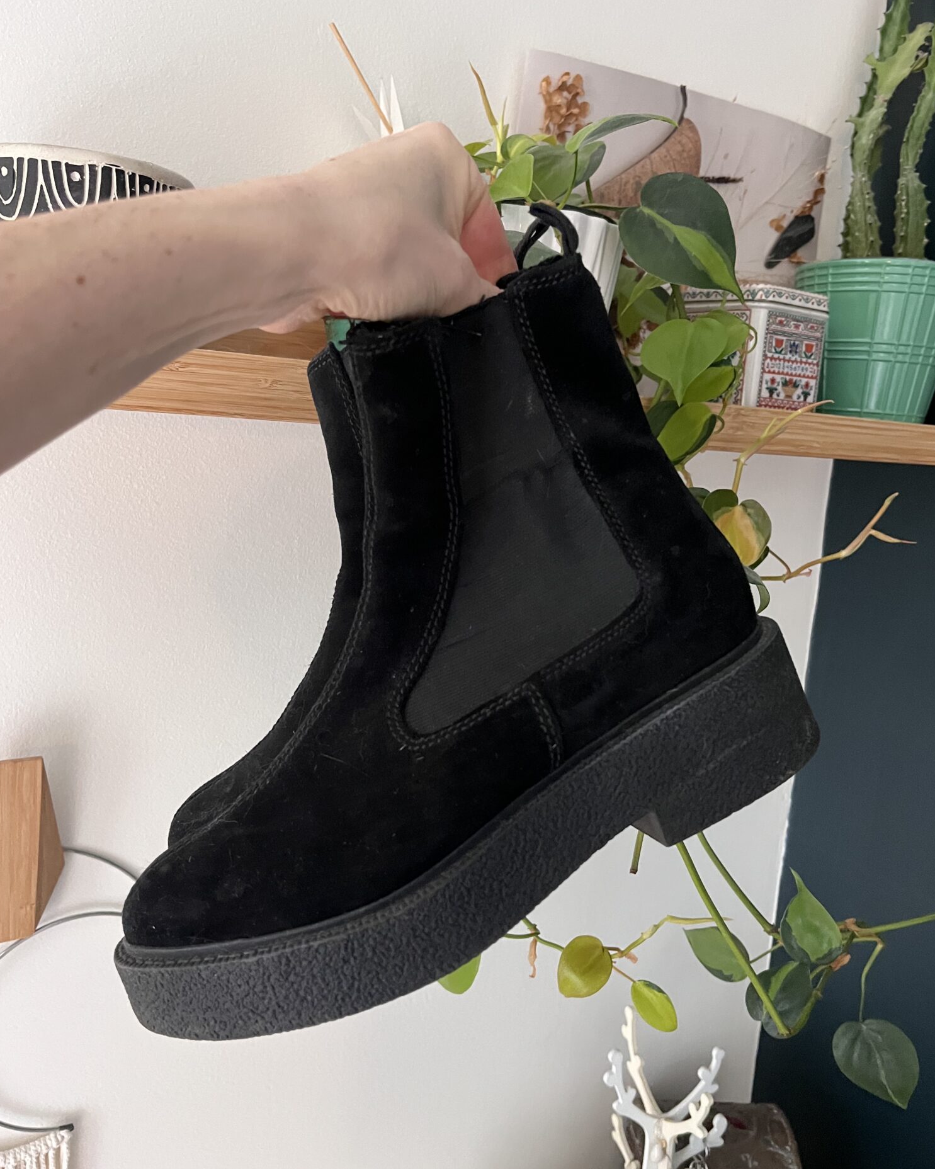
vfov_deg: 62.2
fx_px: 968
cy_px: 579
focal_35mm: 28
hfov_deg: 51.5
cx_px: 468
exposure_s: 1/60
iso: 500
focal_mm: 5.1
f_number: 1.6
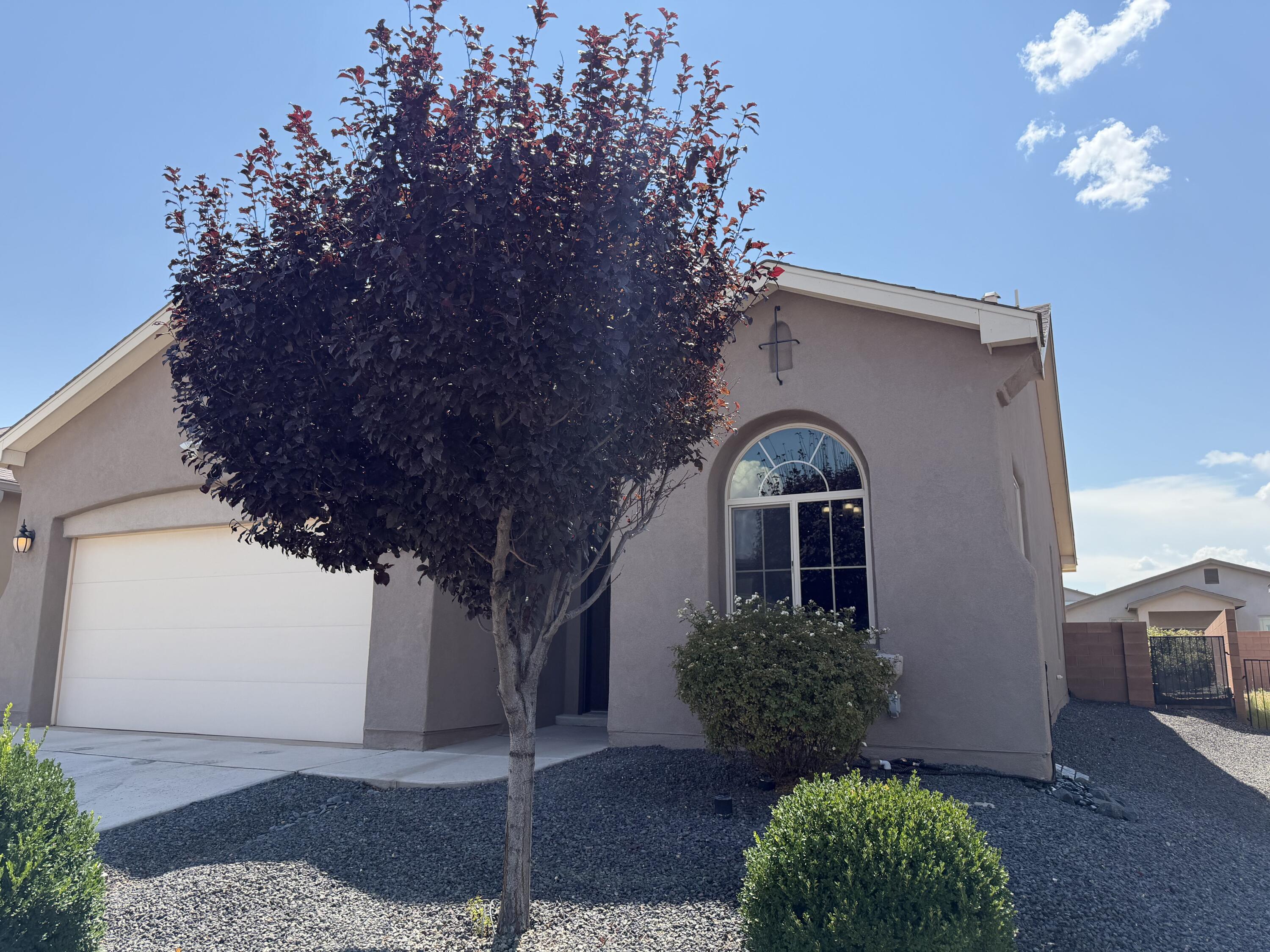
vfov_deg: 56.8
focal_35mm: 24
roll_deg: +0.0
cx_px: 635
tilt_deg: +10.8
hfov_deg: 71.6
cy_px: 476
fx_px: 881
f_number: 1.78
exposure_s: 1/4167
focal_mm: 6.76
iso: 100
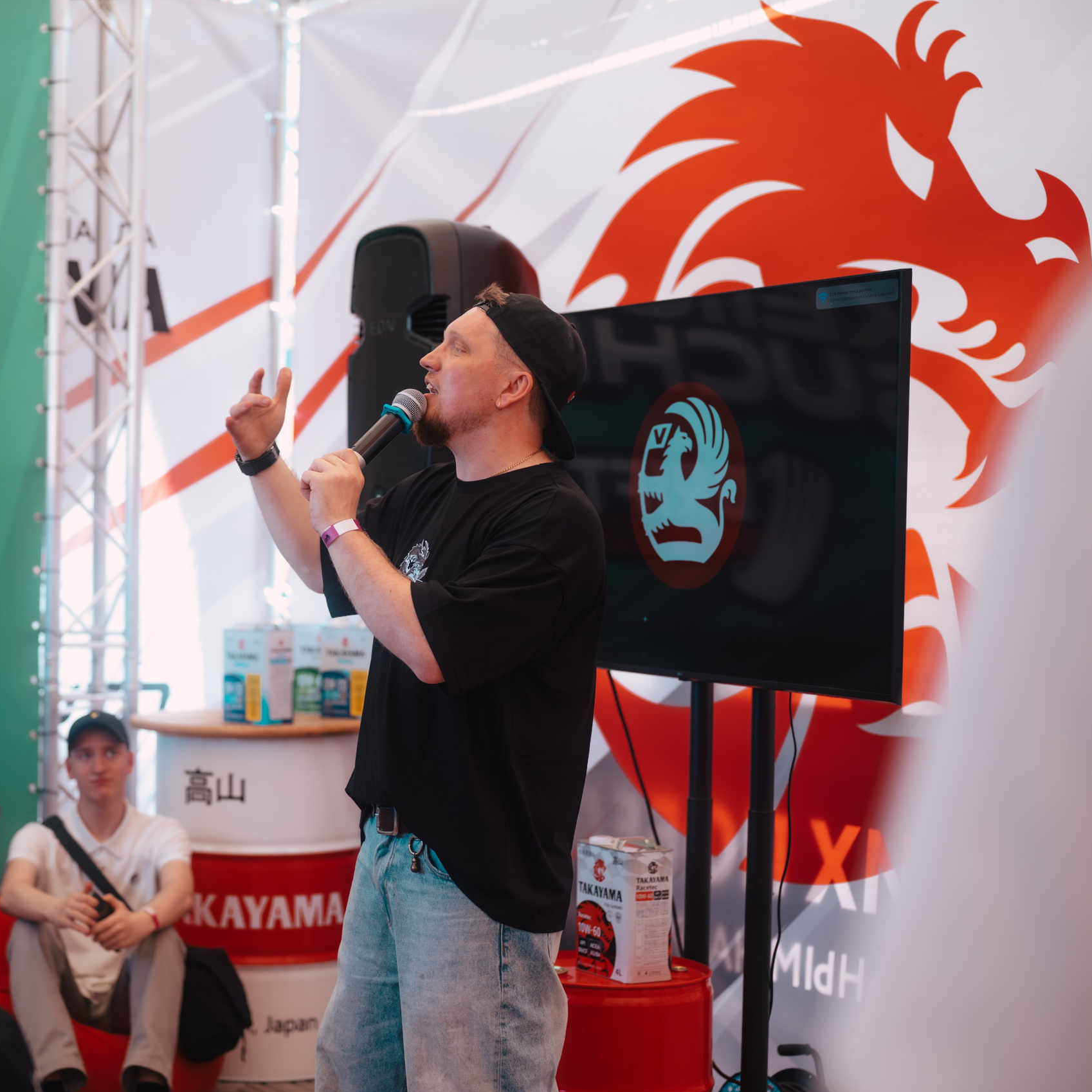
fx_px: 2356
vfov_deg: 26.1
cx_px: 335
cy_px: 548
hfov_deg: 25.9
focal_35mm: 66
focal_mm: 50
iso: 100
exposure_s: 1/250
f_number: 2.2
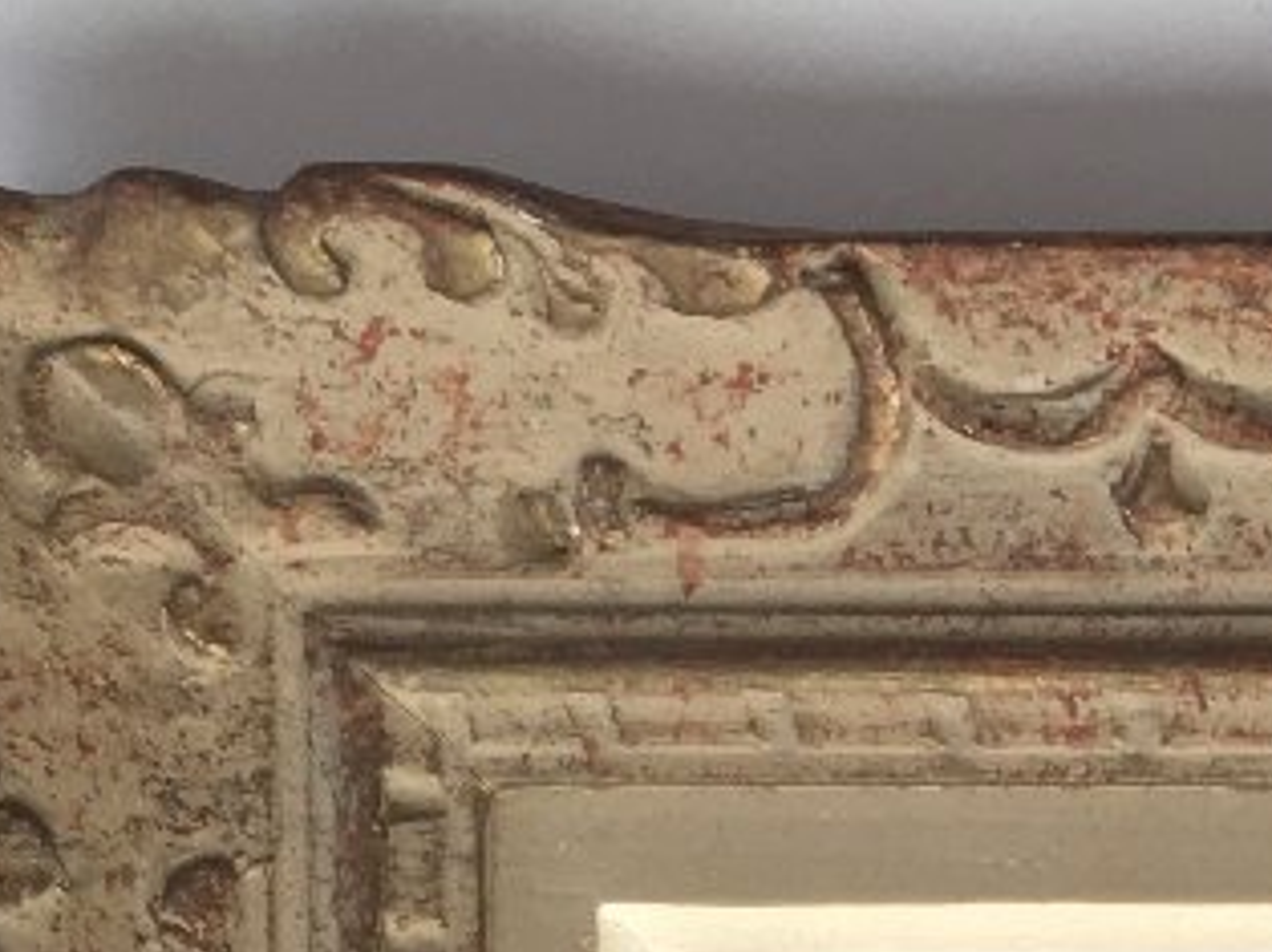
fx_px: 4076
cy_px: 1811
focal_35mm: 111
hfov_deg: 16.0
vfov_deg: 12.1
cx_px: 2013
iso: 25
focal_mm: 4.15
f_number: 2.2
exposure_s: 1/100
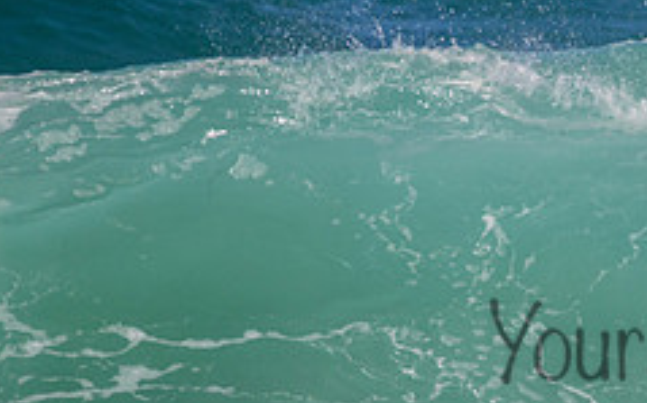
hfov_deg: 1.1
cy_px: 318
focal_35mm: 1983
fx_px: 34941
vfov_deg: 0.7
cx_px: 769
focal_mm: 800
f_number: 11
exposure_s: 1/1600
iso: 500
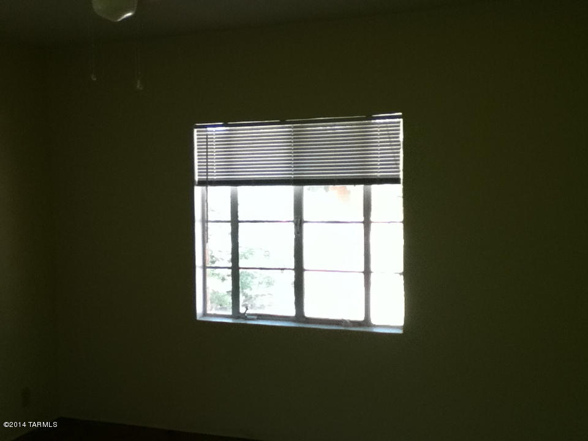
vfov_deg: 44.2
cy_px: 220
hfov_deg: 56.8
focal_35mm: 32
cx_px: 294
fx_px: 544
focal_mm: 3.85
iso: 125
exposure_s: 1/120
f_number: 2.4
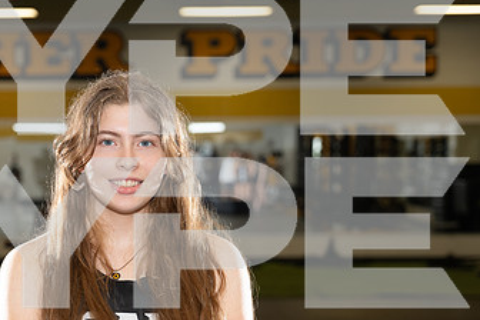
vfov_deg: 11.3
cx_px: 106
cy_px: 234
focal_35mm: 121
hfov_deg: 16.8
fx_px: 1613
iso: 800
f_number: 4
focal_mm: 70
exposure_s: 1/250
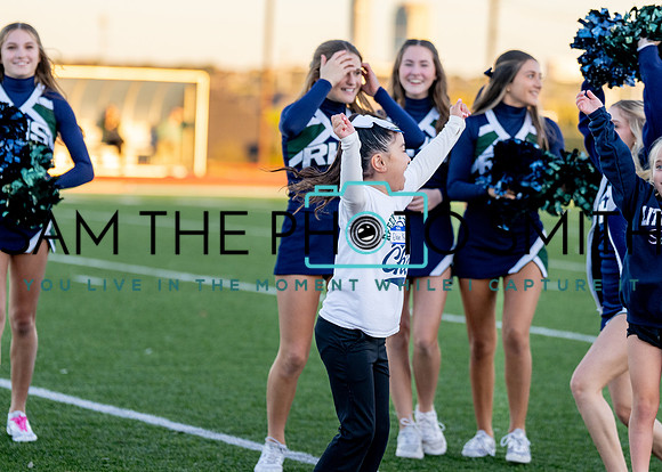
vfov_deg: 7.8
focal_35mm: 185
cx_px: 381
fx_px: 3480
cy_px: 151
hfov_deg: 10.9
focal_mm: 128
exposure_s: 1/1250
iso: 500
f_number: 2.8
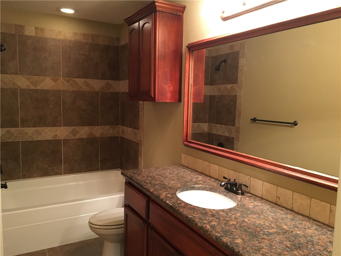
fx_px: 286
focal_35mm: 29
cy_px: 128
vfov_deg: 48.2
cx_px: 170
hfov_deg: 61.7
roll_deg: -0.9
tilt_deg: -6.4
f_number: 2.2
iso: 200
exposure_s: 1/17
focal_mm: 4.15
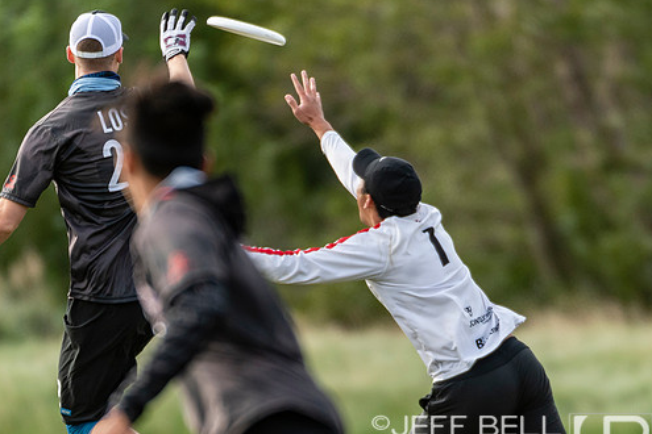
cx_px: 389
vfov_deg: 1.3
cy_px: 356
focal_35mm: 1071
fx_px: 19395
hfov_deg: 1.9
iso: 280
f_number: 4
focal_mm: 400
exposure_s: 1/1000
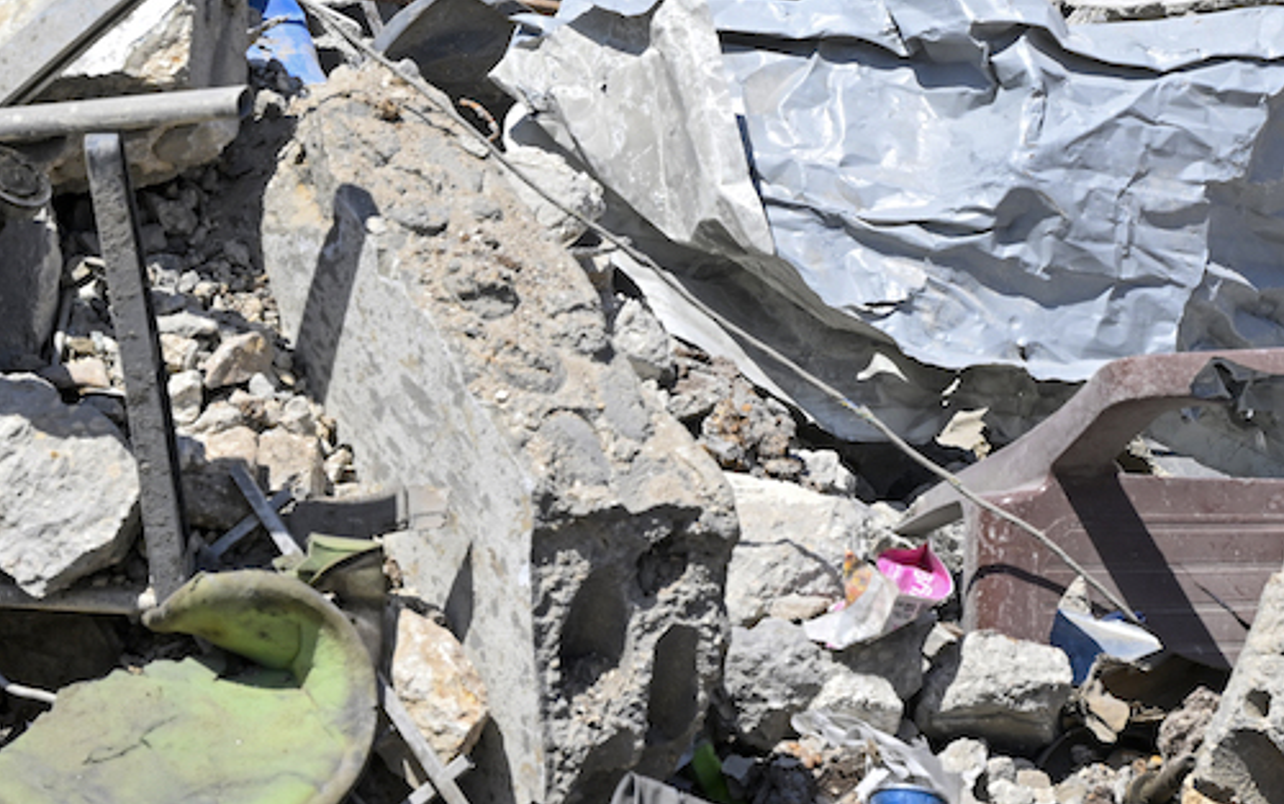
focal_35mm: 154
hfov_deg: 13.6
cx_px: 691
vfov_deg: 8.5
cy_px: -85
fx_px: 5391
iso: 400
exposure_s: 1/640
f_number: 11
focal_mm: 63
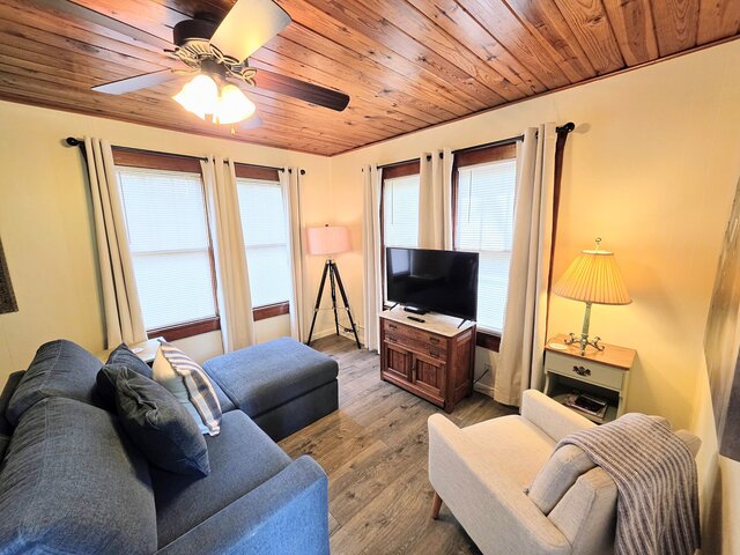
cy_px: 278
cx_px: 370
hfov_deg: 106.2
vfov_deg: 89.9
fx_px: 278
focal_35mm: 13
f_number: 1.9
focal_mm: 2.2
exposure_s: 1/120
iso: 160
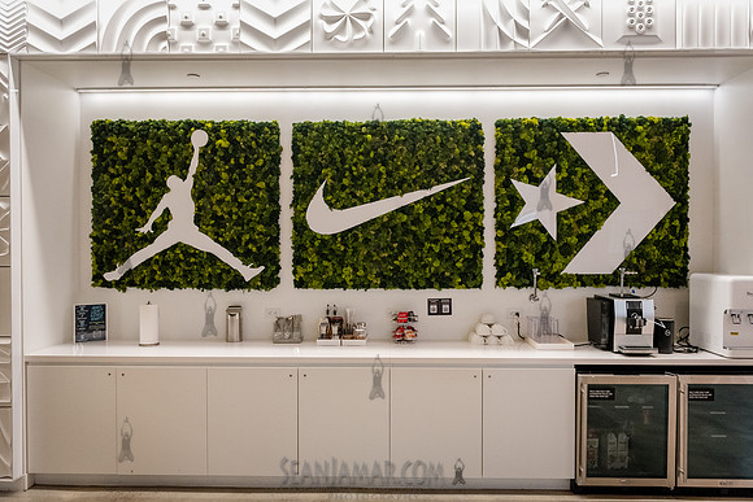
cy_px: 251
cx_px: 376
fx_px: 508
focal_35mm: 24
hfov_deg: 73.1
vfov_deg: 52.6
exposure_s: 1/250
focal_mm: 24
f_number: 4
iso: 5000
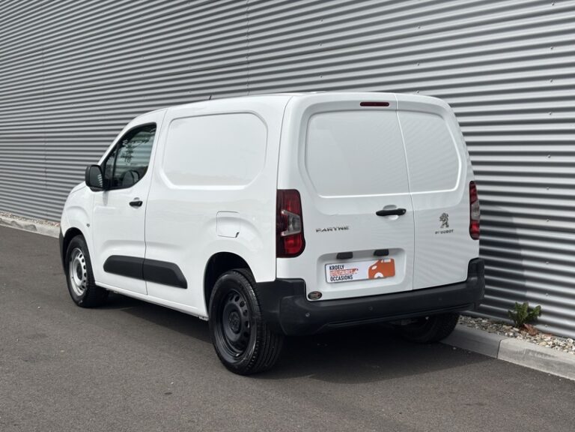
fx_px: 864
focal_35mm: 52
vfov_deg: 28.0
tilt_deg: -4.7
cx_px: 288
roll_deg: +0.3
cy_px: 216
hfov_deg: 36.8
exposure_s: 1/3534
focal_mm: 5.96
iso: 40
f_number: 1.6
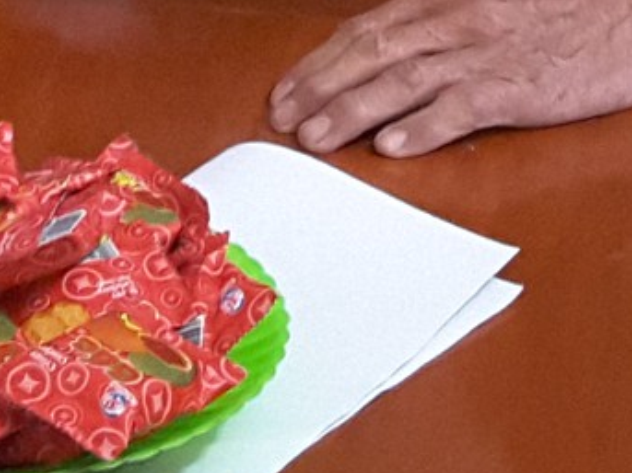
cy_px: -801
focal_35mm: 181
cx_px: 241
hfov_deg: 10.9
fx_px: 3303
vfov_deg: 7.5
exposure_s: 1/24
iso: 250
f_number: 1.9
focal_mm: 2.9
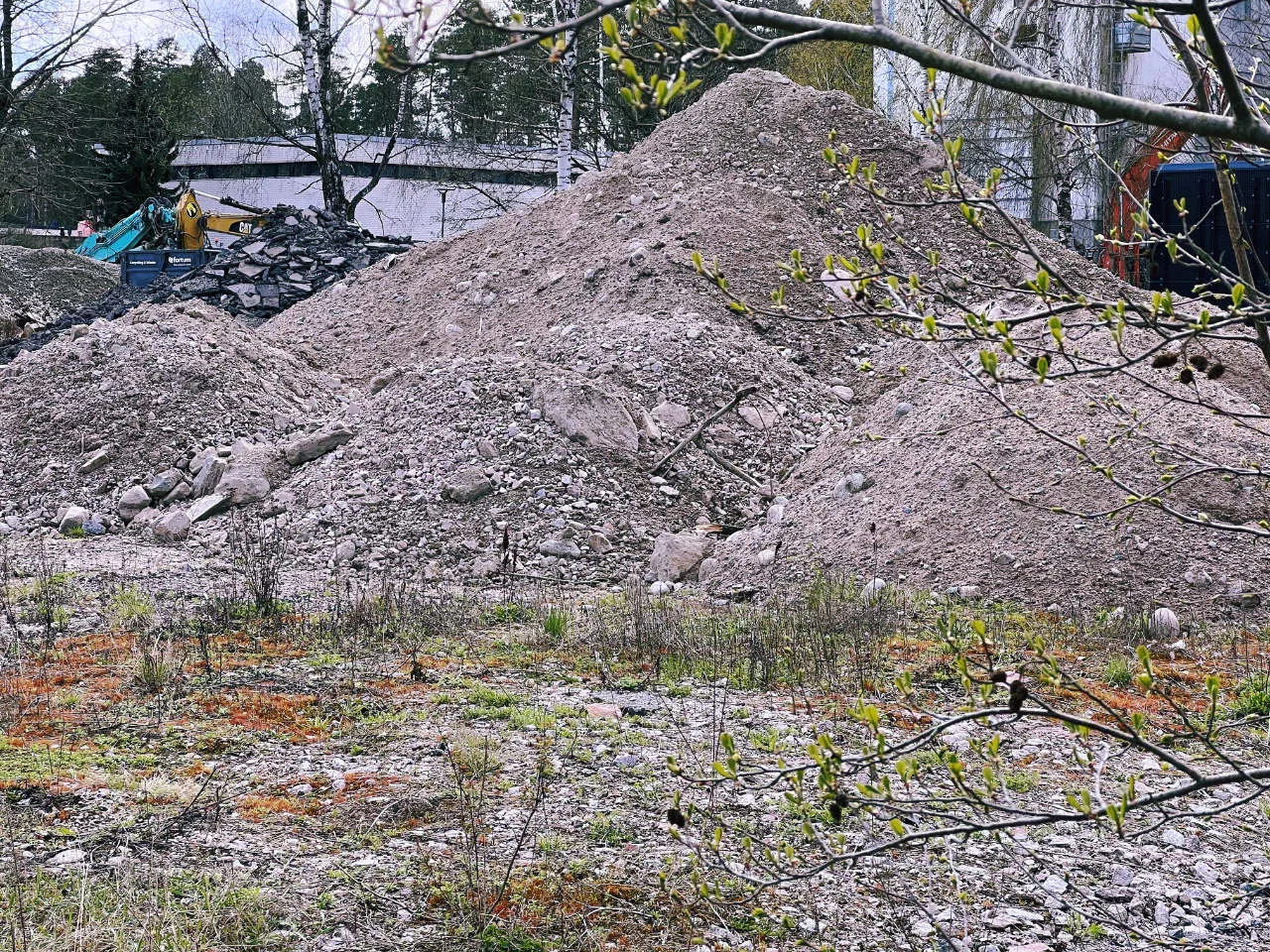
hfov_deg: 25.3
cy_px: 476
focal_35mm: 77
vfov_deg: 19.1
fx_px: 2825
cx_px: 635
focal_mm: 9
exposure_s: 1/187
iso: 32
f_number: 2.8
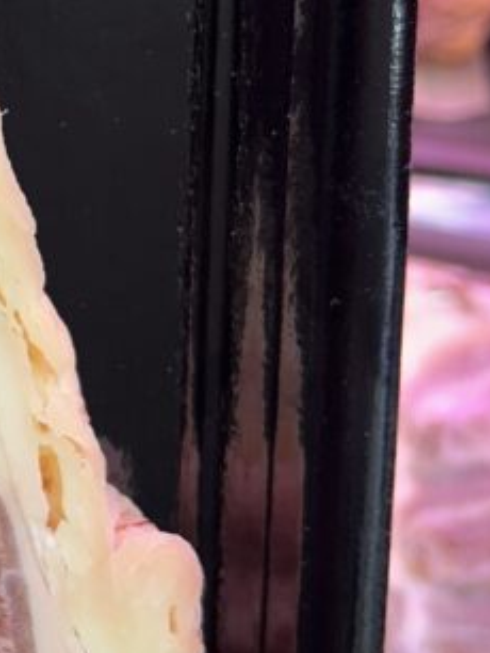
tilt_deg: -78.3
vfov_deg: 22.1
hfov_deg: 15.6
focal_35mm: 87
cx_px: -249
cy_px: 117
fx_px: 1640
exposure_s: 1/100
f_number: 1.5
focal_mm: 5.7
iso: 80
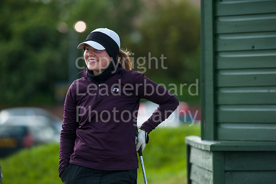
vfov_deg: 4.6
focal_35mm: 300
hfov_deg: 6.9
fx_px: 2299
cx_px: 138
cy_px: 92
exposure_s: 1/3200
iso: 500
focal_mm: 300
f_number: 6.3
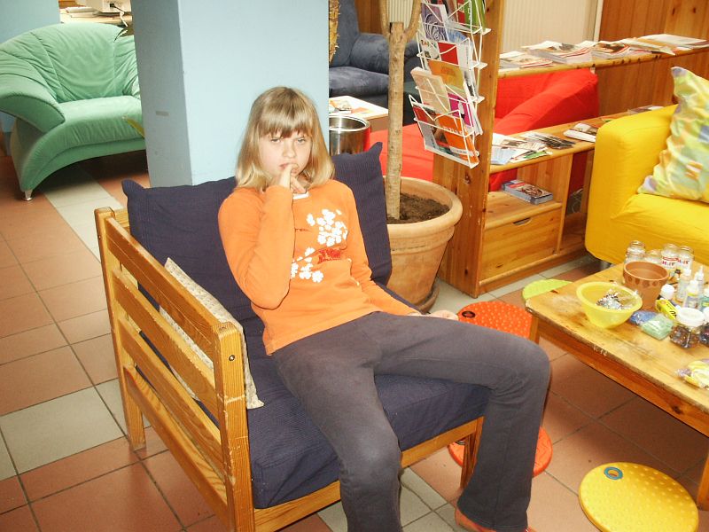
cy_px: 266
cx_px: 354
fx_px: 717
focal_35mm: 35
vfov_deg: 40.7
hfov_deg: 52.6
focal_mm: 7.18
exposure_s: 1/45
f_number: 3
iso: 200
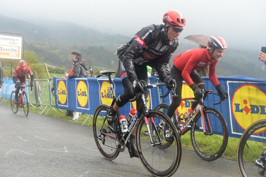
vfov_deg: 24.6
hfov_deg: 36.3
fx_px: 406
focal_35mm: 55
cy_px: 88
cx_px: 133
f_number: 6.3
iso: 1250
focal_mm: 55
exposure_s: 1/800
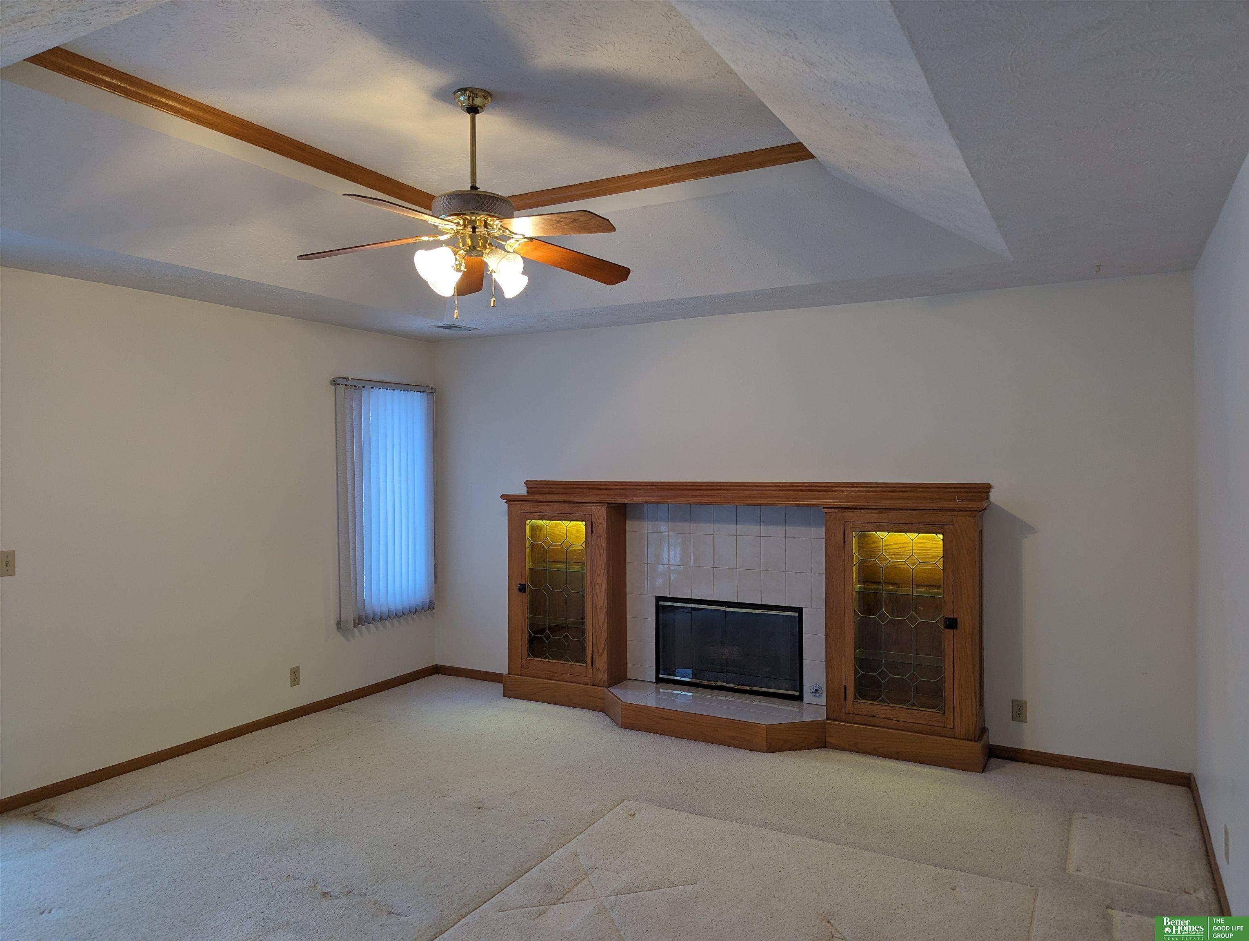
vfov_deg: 56.9
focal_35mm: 24
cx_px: 624
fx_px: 867
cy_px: 470
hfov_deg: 71.5
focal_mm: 6.81
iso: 119
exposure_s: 1/30
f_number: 1.85
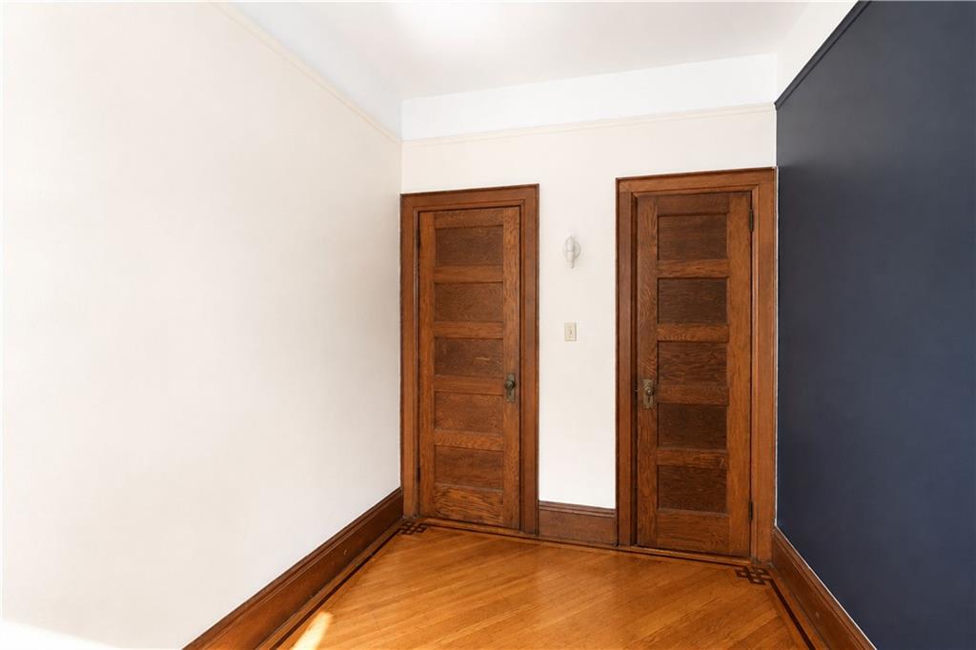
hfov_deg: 100.4
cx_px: 488
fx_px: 407
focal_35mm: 15
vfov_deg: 77.3
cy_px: 325
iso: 2000
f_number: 11
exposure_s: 1/60
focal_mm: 10
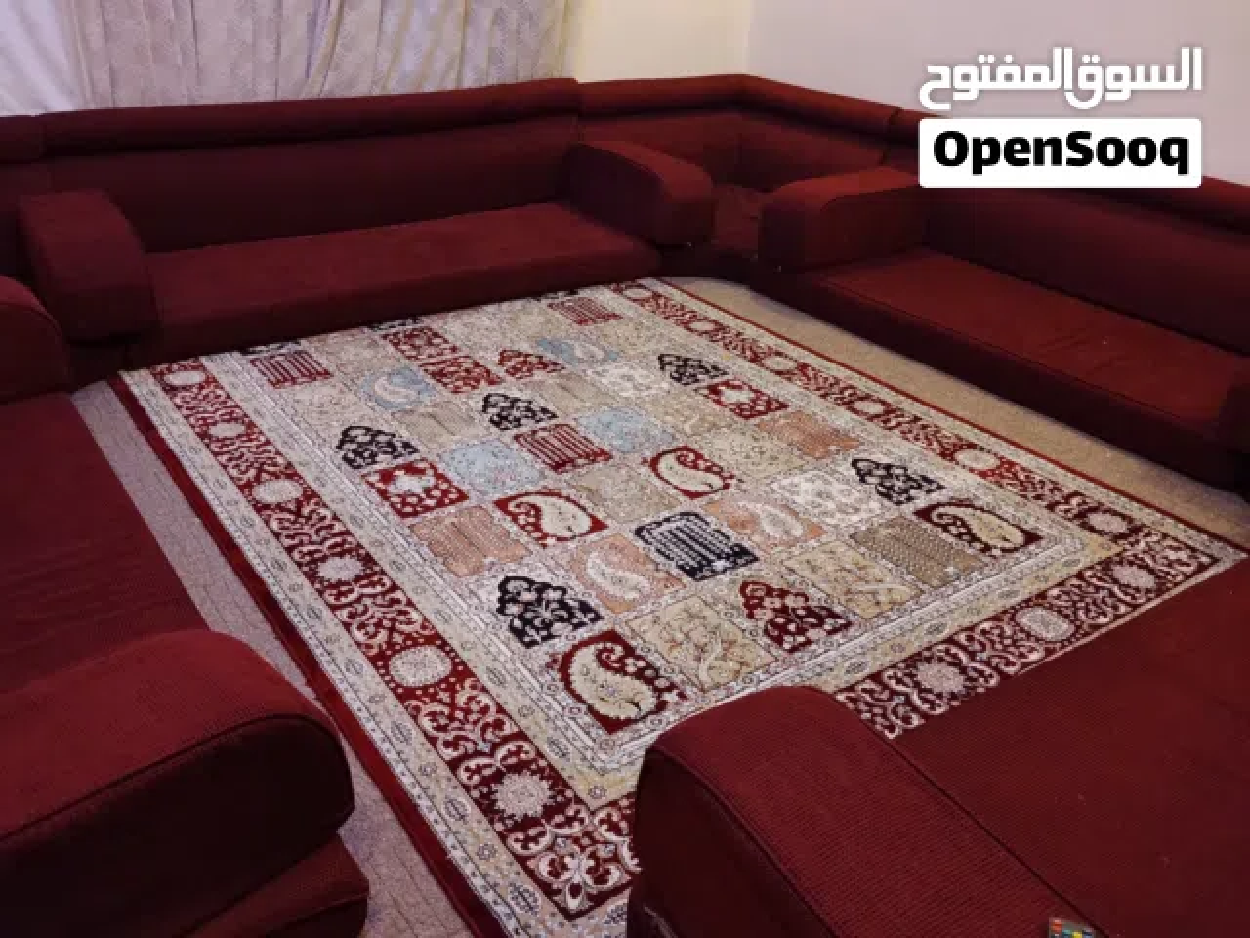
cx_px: 625
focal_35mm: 29
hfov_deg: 61.7
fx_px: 1047
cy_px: 469
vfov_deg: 48.2
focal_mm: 4.22
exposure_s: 1/33
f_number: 1.8
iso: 320
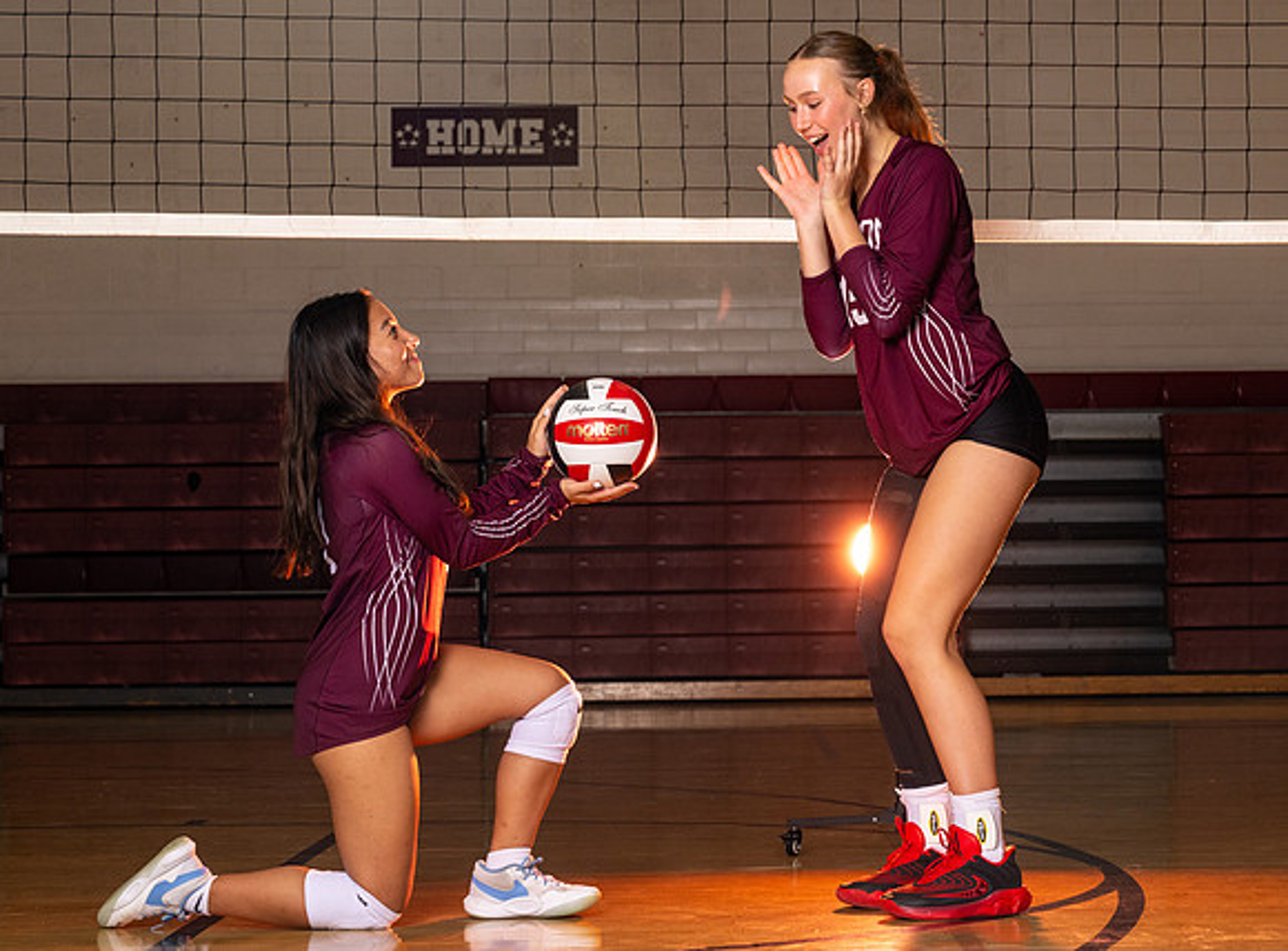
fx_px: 3240
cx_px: 792
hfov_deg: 22.4
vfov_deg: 16.7
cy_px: 423
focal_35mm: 88
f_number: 8
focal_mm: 70
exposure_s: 1/200
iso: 400
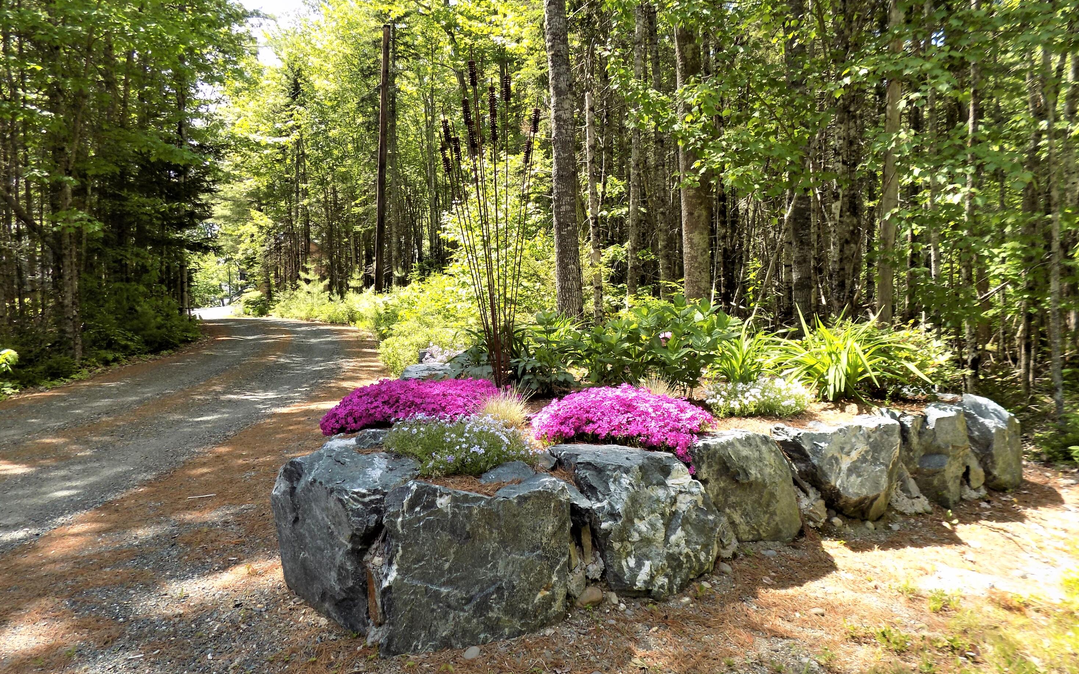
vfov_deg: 49.3
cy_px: 329
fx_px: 735
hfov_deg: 72.5
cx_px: 547
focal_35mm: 25
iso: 80
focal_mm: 4
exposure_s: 1/250
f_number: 3.1
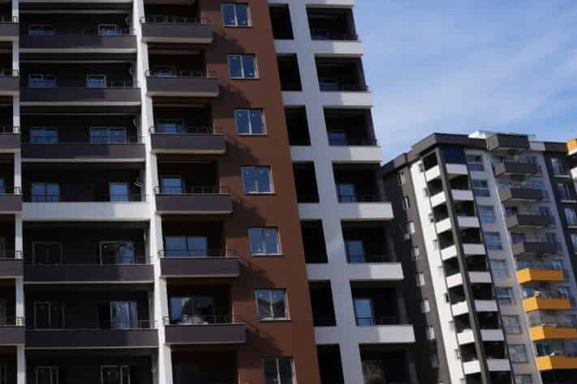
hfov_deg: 37.0
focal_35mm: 49
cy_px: 154
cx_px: 26
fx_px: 785
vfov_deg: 27.5
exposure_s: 1/200
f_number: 10
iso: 100
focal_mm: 17
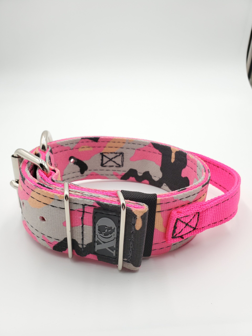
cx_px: 126
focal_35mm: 26
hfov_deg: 53.1
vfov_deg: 67.3
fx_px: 252
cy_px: 168
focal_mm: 4.3
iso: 80
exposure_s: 1/120
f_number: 2.4
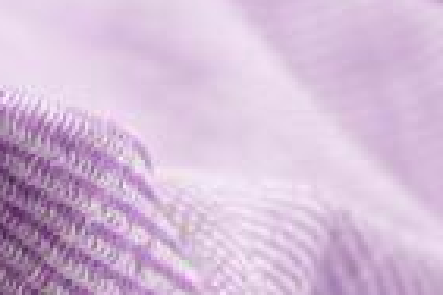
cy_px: 504
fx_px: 3187
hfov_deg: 7.8
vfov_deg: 5.2
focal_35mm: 259
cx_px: -148
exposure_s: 1/80
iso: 640
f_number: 3.7
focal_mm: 25.64
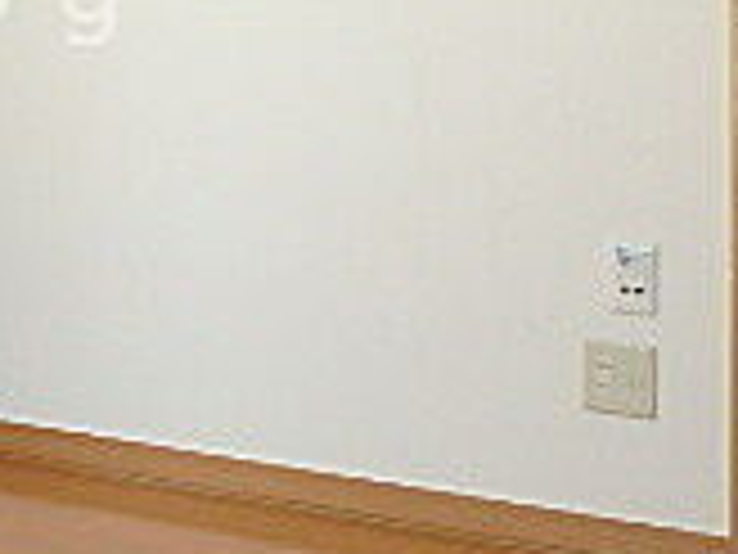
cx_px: -166
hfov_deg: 21.9
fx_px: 1748
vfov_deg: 17.5
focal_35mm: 82
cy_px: -9
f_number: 3.5
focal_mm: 3.7
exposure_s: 1/30
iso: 250
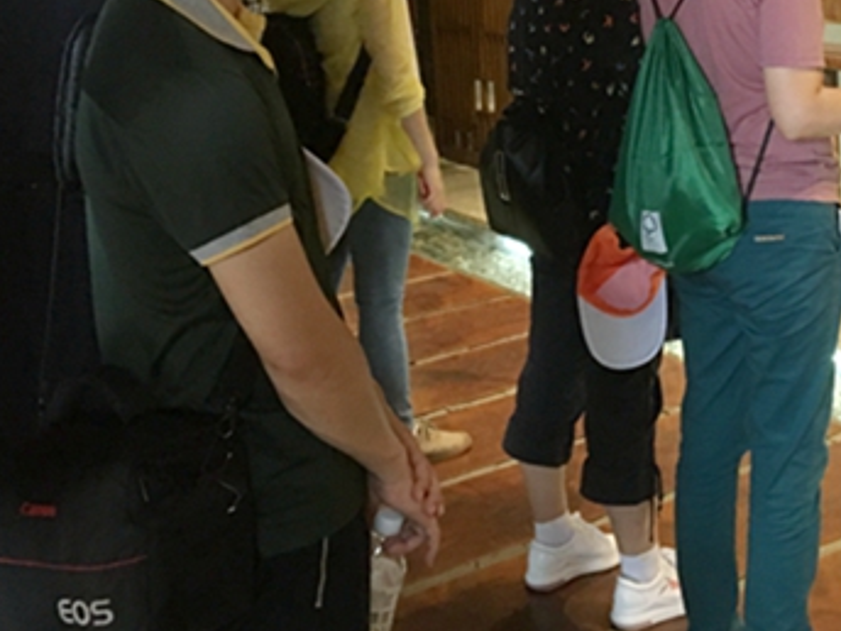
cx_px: 658
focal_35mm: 59
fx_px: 1433
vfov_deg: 24.1
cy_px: 65
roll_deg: +3.0
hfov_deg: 31.9
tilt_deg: -6.9
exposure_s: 1/33
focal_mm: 4.15
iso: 250
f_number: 2.2
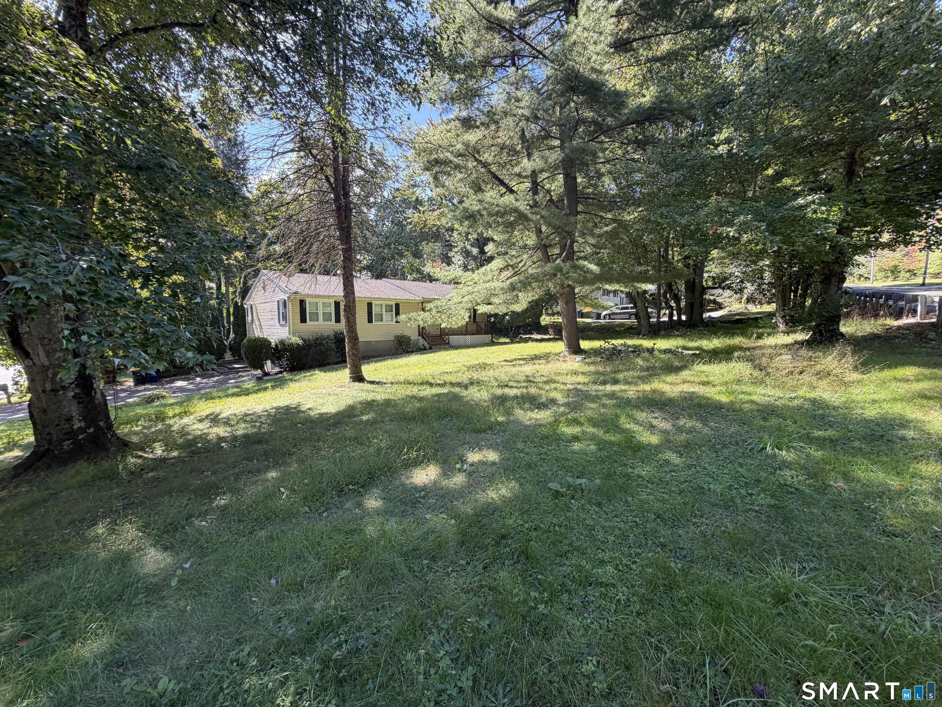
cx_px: 471
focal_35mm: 14
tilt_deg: -4.6
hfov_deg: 102.1
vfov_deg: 85.7
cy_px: 354
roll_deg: +0.7
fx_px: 381
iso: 50
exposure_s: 1/122
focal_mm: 2.22
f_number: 2.2
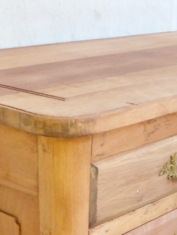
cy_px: 284
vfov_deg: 21.8
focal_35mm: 83
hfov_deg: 17.8
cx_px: 108
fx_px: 566
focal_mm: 3.6
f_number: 1.9
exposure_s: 1/33.3
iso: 250
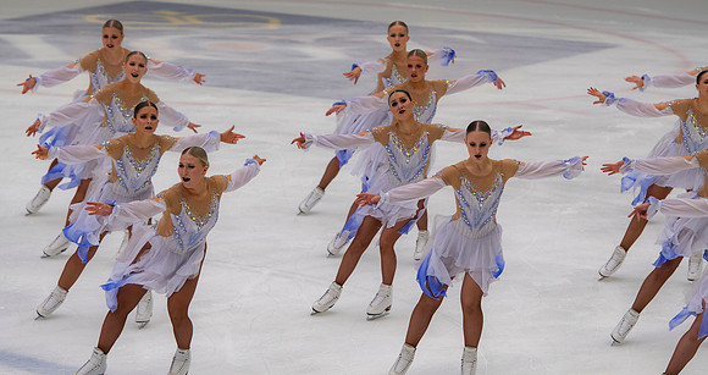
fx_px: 4130
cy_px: 139
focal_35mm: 223
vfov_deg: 5.2
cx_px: 354
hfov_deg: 9.8
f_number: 3.5
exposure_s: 1/400
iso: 560
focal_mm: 140
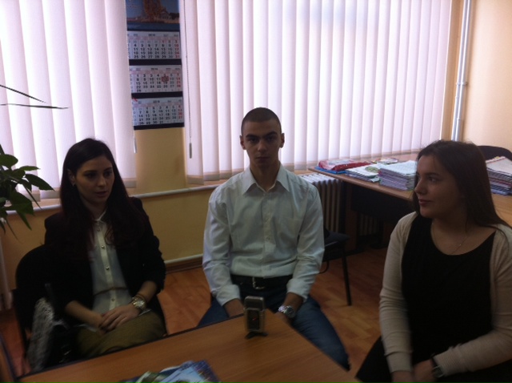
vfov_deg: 40.6
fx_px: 517
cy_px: 192
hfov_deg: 52.7
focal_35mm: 35
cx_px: 256
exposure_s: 1/30
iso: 80
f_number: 2.8
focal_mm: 3.85
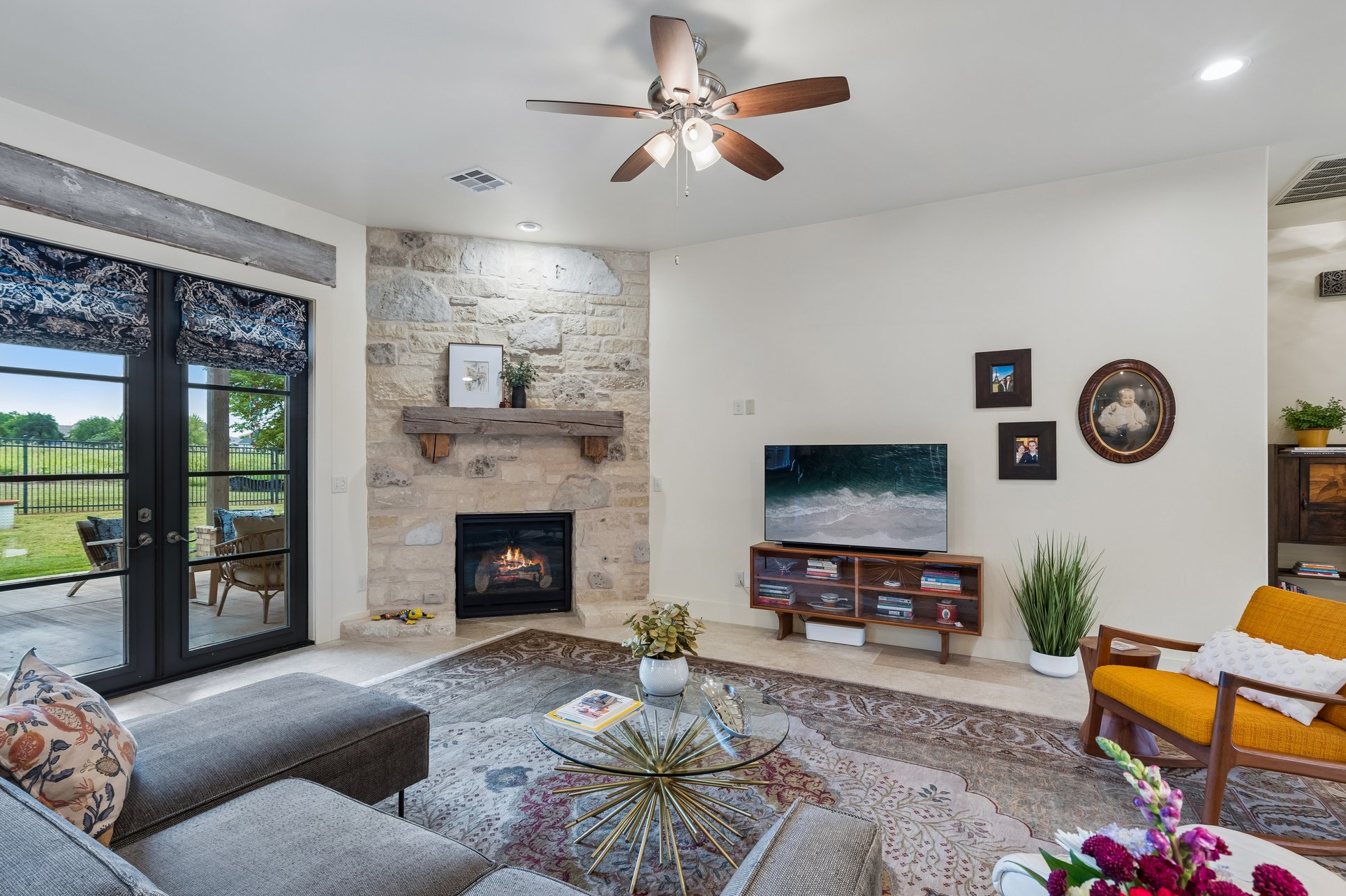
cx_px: 647
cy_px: 452
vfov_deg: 70.4
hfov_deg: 93.2
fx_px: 636
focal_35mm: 17
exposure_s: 1/6
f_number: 8
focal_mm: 16
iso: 200
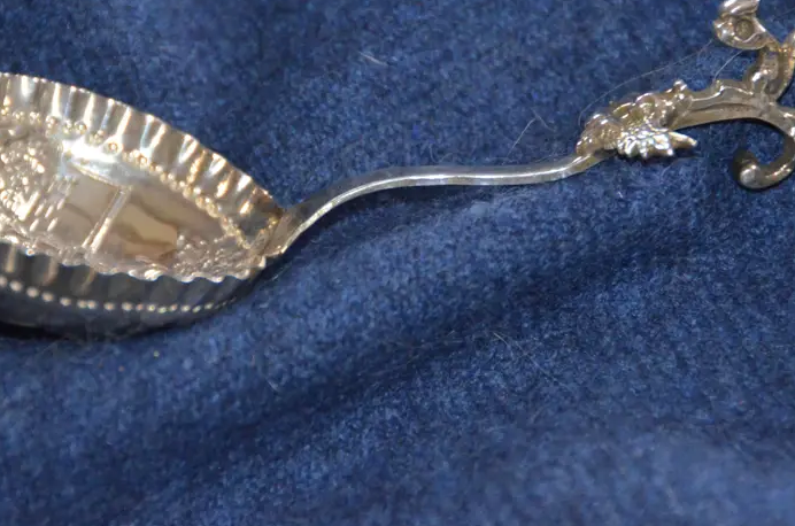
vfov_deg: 4.1
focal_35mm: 333
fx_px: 7337
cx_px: 356
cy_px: 165
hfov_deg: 6.2
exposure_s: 1/60
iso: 3200
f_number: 5.6
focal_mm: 150
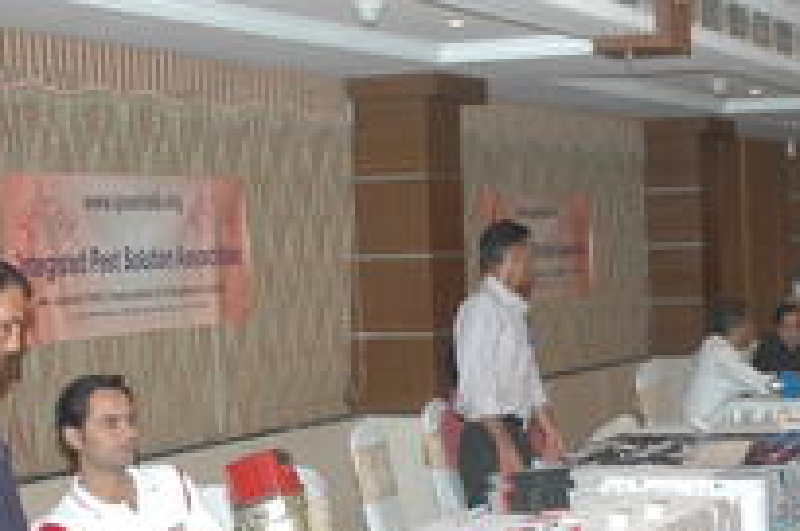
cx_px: 699
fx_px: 1753
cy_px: 400
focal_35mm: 79
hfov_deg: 25.0
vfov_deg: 17.1
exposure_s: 1/60
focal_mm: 18
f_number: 4.5
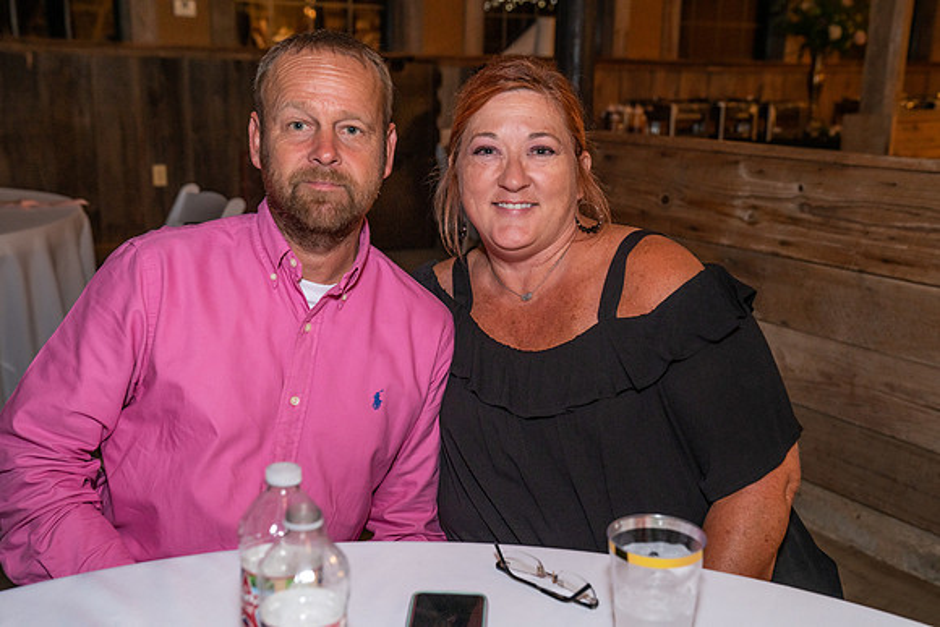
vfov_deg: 30.5
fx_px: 1149
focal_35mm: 44
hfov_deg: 44.5
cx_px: 470
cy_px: 314
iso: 1600
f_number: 4.5
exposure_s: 1/60
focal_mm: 44
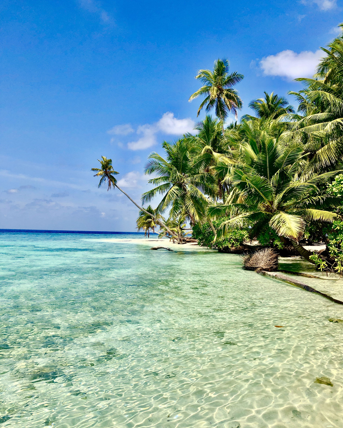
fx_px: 381
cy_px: 233
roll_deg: -0.7
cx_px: 174
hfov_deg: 48.5
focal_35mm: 30
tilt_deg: +1.0
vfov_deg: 58.7
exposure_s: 1/3436
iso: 25
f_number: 1.8
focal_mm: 3.99
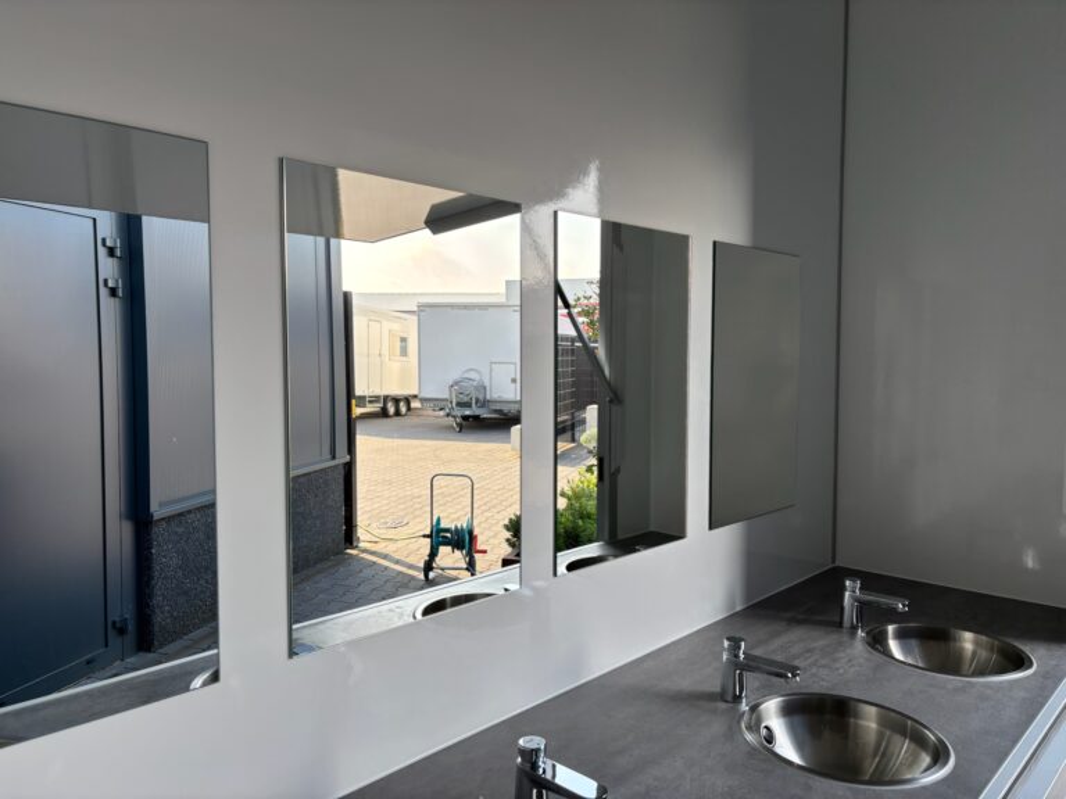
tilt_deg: -4.0
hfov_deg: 67.3
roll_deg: +0.0
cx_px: 533
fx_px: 801
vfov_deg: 53.1
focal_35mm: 26
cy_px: 400
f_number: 1.6
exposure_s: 1/531
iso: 50
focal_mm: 5.96
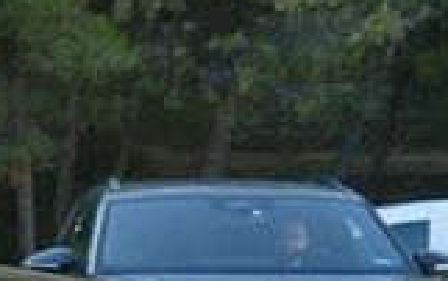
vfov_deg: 7.9
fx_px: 1931
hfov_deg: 11.6
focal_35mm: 158
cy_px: 605
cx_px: -515
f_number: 2.8
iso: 125
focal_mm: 9.12
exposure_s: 1/250
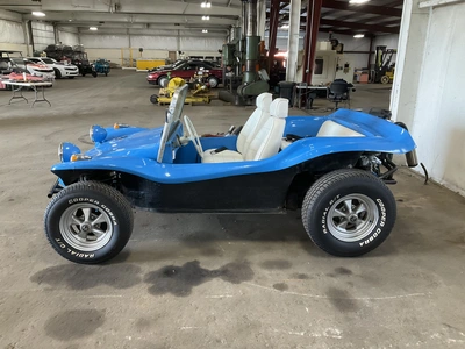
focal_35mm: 29
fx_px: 390
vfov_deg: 48.2
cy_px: 174
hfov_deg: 61.7
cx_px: 232
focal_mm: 3
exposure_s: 1/60
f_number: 1.8
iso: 125
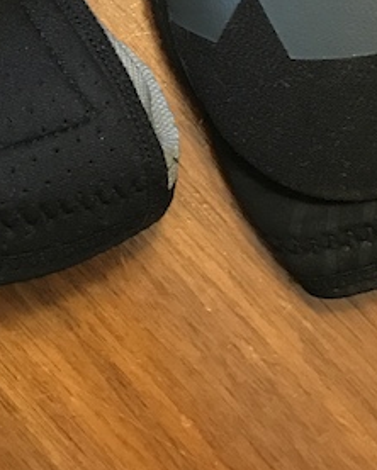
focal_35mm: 101
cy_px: -278
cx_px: 100
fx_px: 1407
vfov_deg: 16.8
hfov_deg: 15.2
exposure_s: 1/12
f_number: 1.8
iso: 100
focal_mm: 3.99
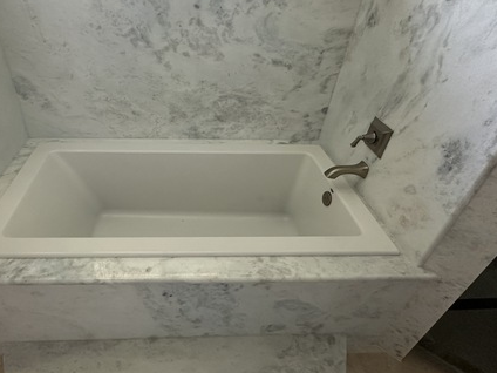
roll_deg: -2.1
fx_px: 316
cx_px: 187
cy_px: 170
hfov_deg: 75.1
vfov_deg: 61.0
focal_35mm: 22
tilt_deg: -35.2
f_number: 2.2
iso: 320
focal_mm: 2.22
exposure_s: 1/120
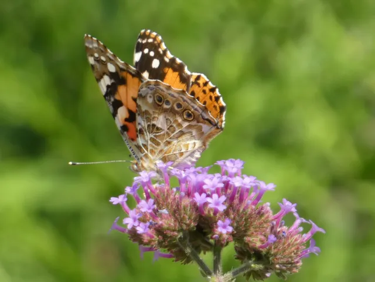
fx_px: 9934
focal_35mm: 917
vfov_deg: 1.6
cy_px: 141
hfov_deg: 2.2
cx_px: 188
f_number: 5.6
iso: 80
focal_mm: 164.2
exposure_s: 1/250
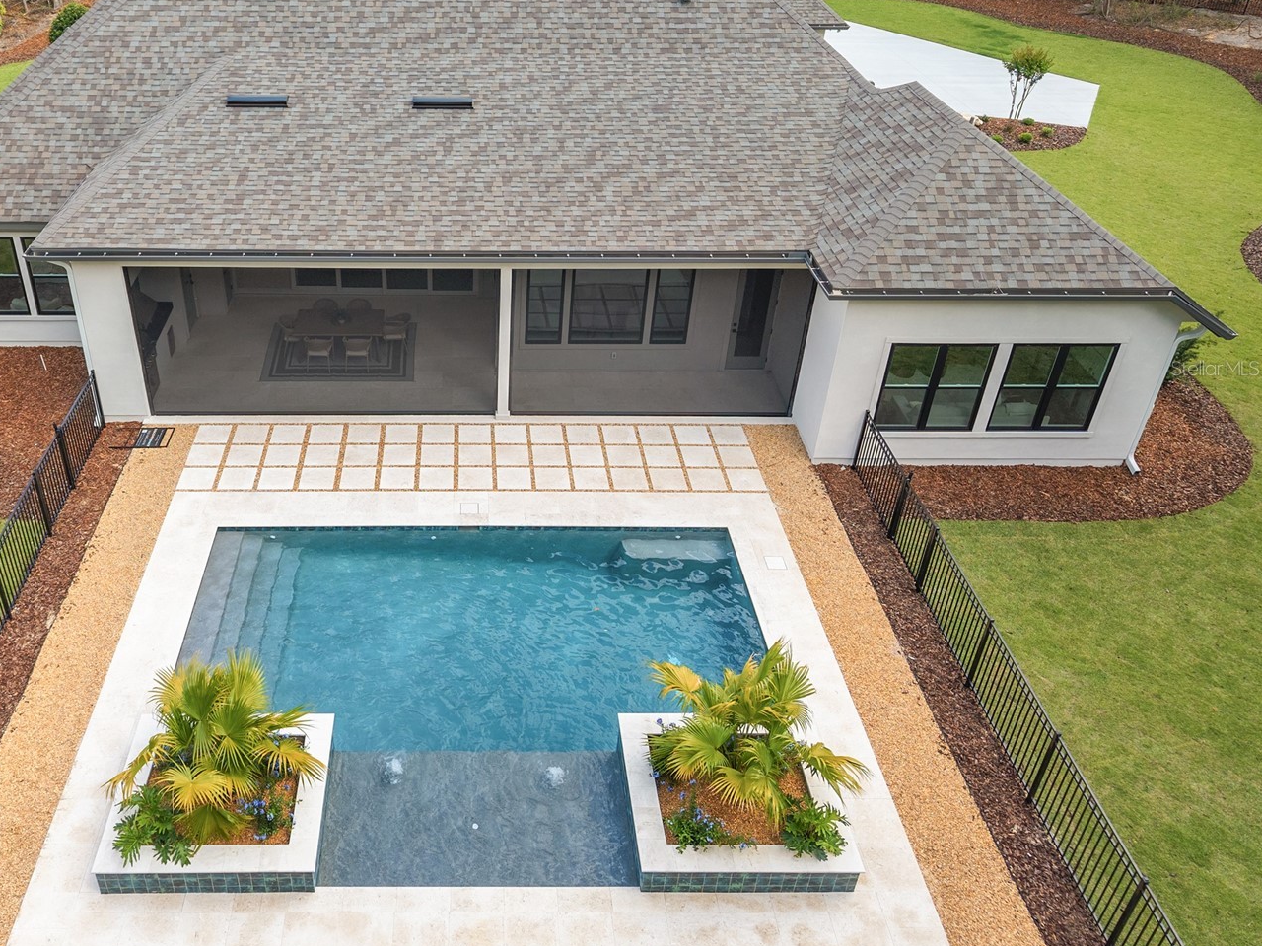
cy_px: 368
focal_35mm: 30
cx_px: 475
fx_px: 1094
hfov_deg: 59.2
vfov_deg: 46.5
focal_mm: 8.67
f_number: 1.8
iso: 140
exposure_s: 1/800
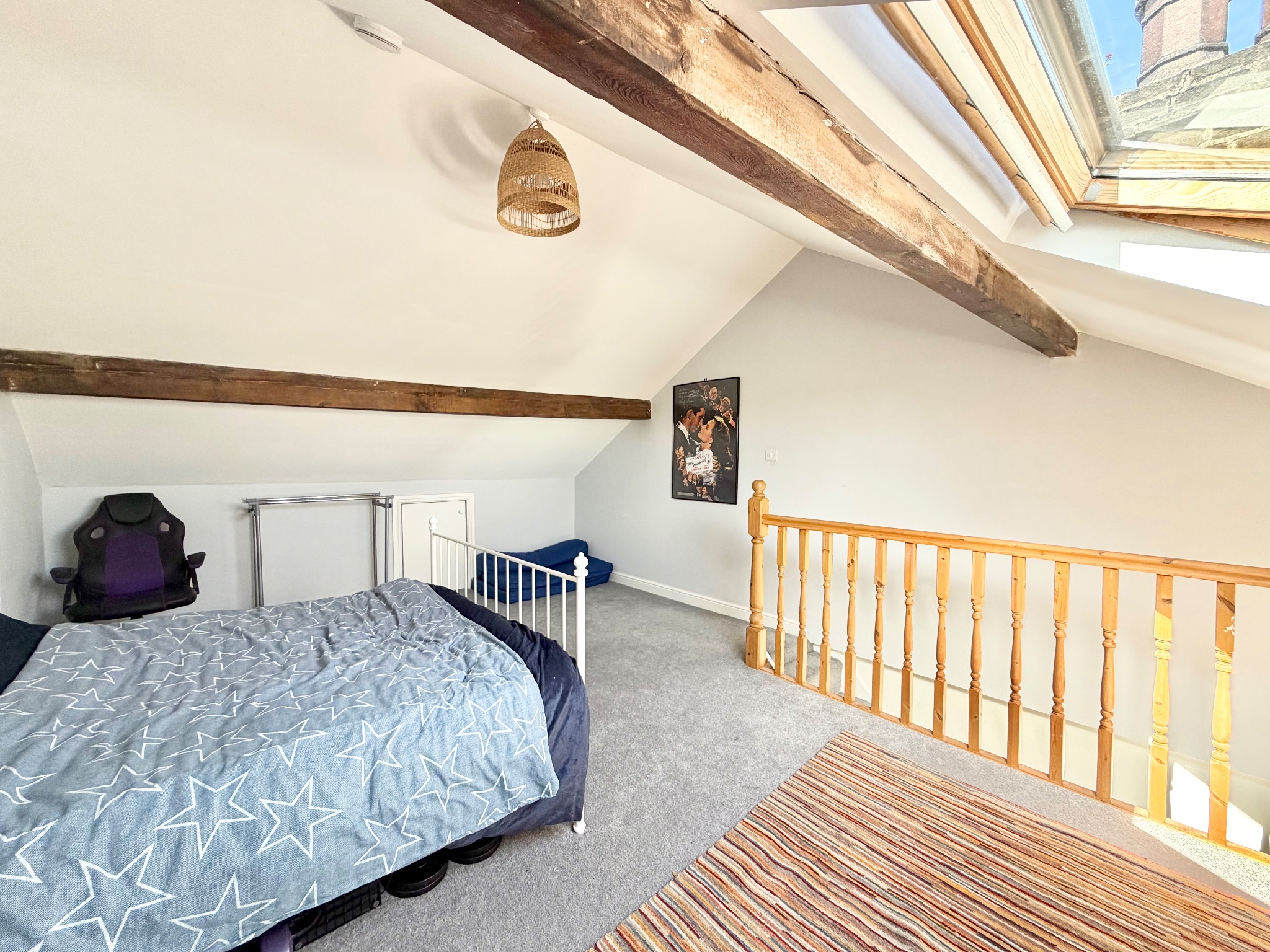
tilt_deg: -3.5
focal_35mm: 14
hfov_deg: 102.1
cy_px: 476
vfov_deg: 85.7
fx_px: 514
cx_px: 635
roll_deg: +0.0
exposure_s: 1/121
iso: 125
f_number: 2.2
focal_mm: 2.22
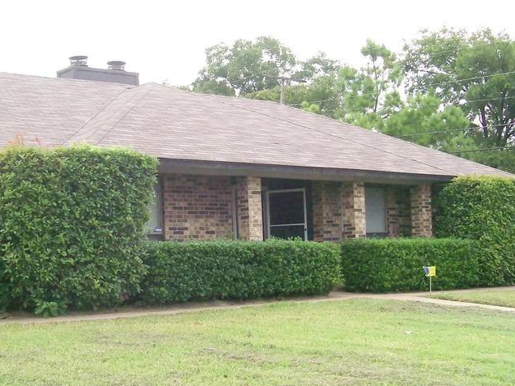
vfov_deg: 25.1
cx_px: 191
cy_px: 265
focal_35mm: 58
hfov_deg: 33.1
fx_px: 863
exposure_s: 1/608
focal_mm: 6
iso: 80
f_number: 2.7
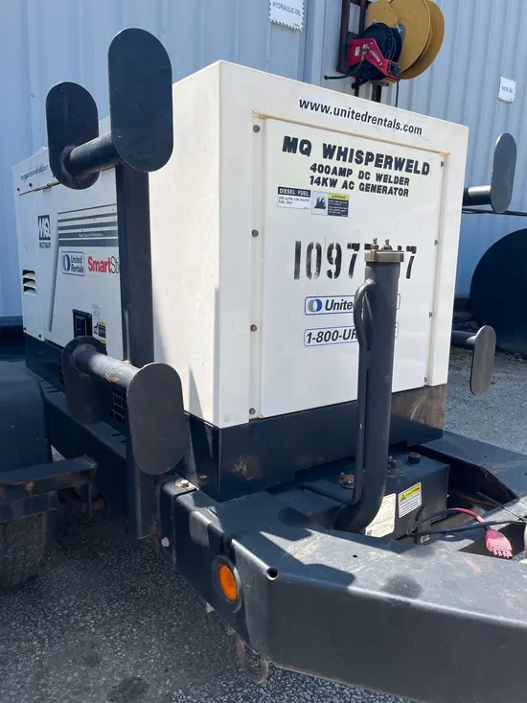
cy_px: 352
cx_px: 264
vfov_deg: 67.3
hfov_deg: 53.1
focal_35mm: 26
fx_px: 528
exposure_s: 1/1339
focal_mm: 5.1
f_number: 1.6
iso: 50
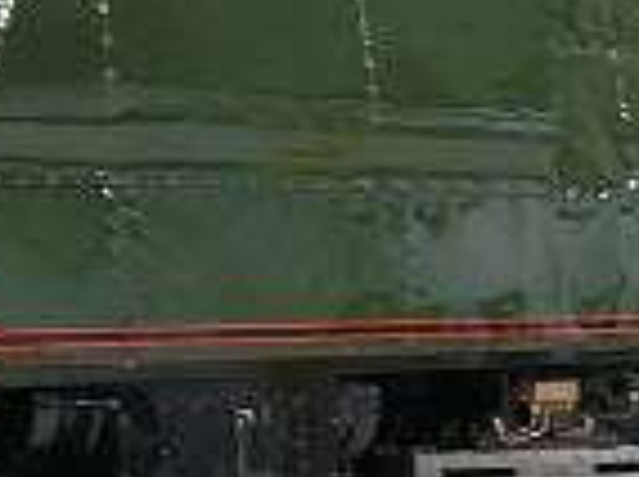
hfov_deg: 13.3
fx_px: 2727
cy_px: 351
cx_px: 490
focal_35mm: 148
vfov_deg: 10.0
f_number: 2.8
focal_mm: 8.9
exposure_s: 1/4.1
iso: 74
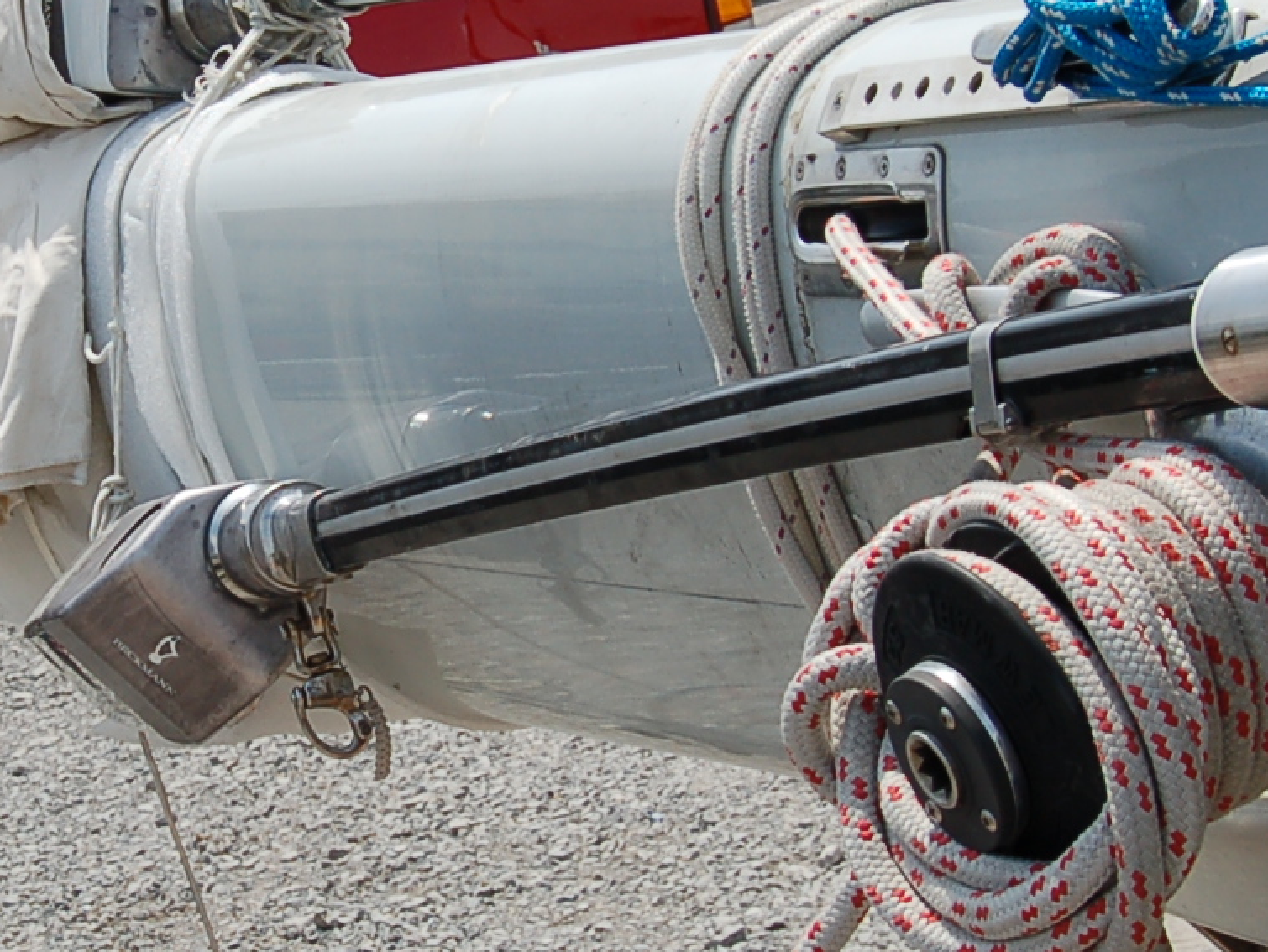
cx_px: 200
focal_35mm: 129
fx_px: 4728
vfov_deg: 11.5
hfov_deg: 15.2
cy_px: 319
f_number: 10
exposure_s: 1/400
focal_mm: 30
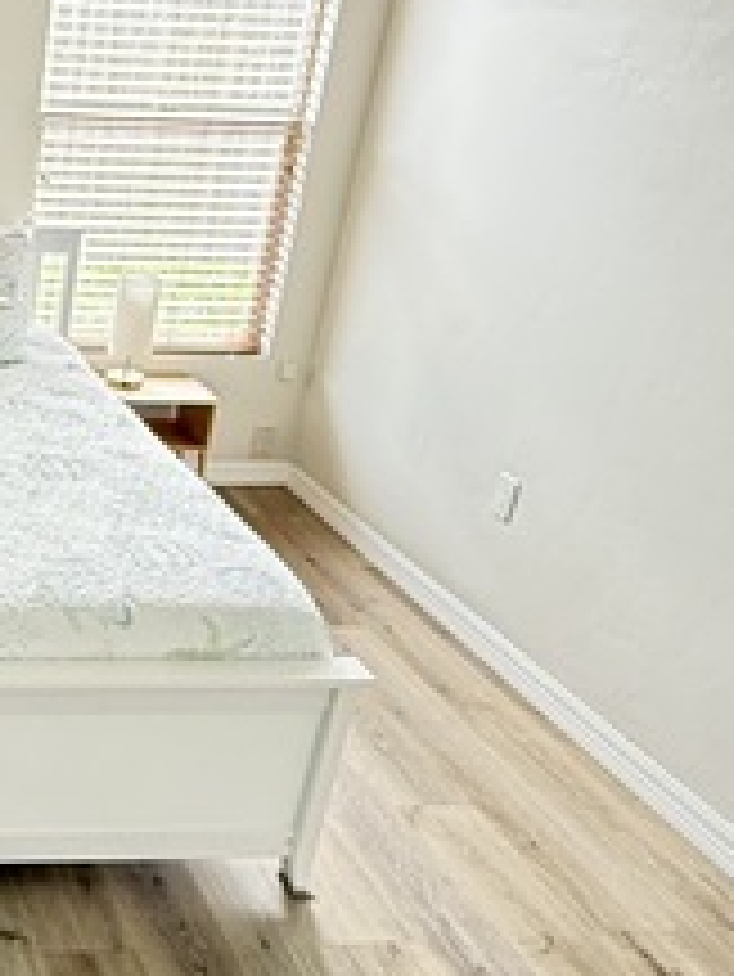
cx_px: -180
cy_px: 569
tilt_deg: -24.4
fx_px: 1215
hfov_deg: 28.5
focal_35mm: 43
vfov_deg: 43.7
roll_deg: -3.1
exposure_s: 1/60
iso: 500
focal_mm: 2.22
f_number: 2.2
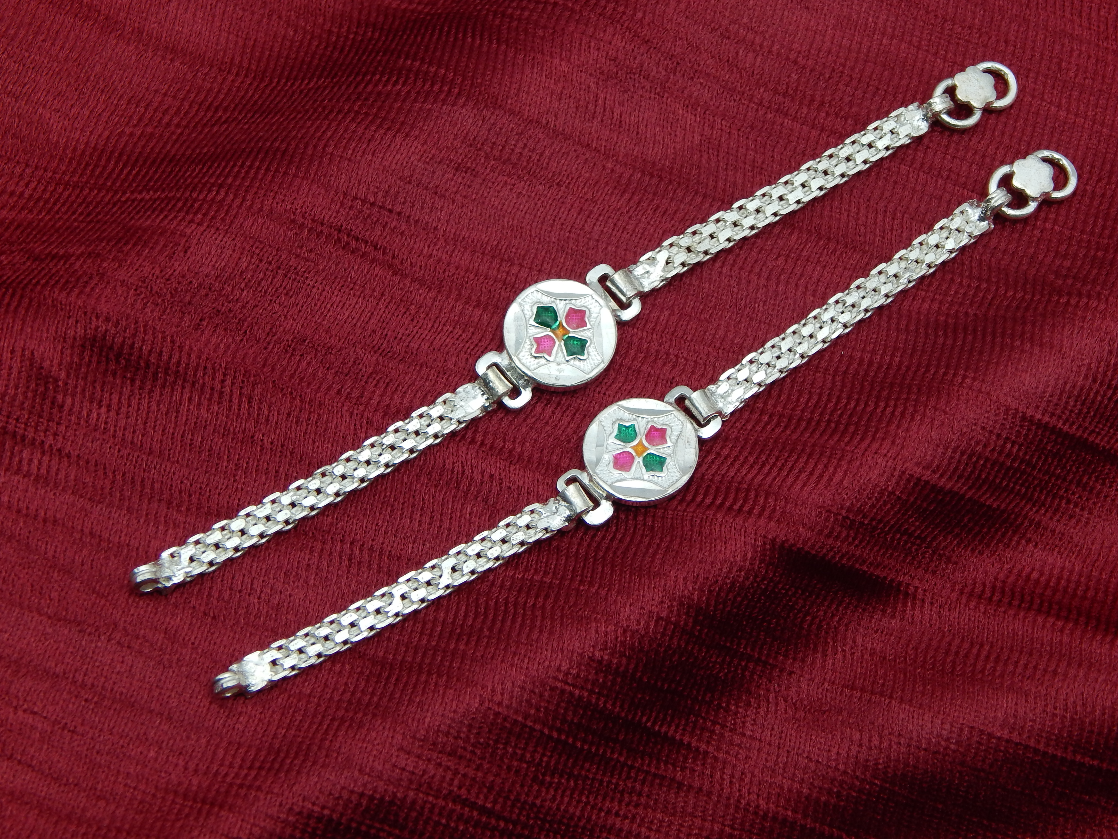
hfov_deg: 18.9
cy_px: 420
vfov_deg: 14.2
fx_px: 3359
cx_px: 559
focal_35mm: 104
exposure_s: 1/125
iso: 125
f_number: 4.5
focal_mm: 18.7
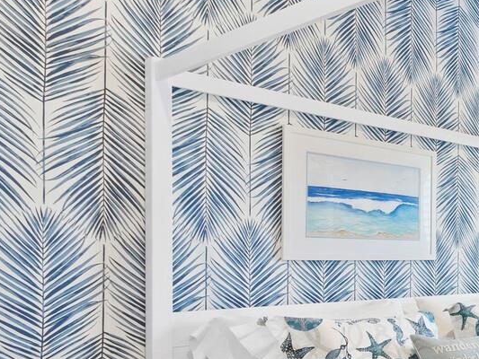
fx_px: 581
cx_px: 613
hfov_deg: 33.5
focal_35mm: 42
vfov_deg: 33.7
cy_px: 267
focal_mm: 7
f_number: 9
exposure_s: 1/2
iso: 400
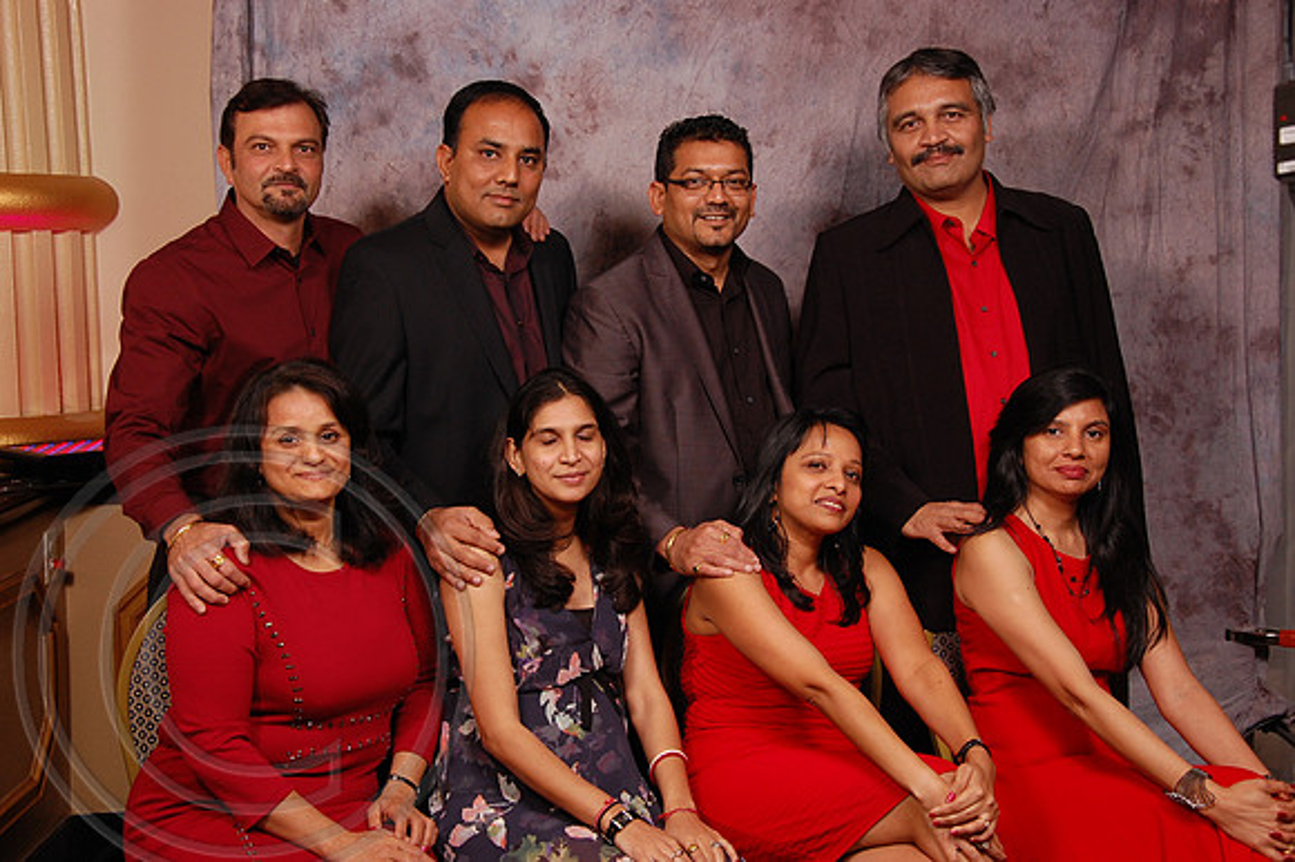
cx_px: 648
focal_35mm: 57
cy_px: 431
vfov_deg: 23.8
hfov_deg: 35.1
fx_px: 2049
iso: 400
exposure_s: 1/200
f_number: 5.6
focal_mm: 38
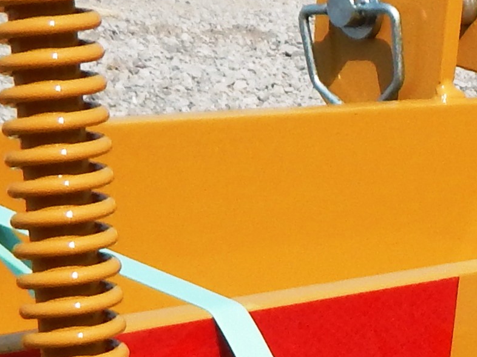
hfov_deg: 14.4
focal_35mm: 129
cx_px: 675
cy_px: 660
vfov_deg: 10.7
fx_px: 1777
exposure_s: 1/640
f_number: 6
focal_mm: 4
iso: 125
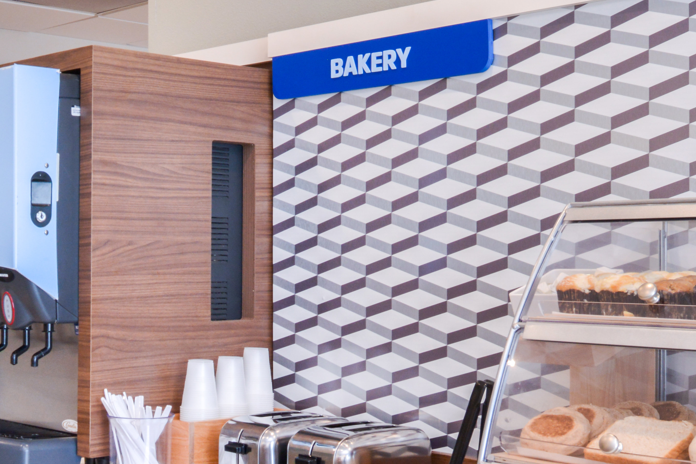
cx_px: 131
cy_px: 438
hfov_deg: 31.5
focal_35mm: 62
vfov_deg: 21.3
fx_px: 1199
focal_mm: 24
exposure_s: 1/15
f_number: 11
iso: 640
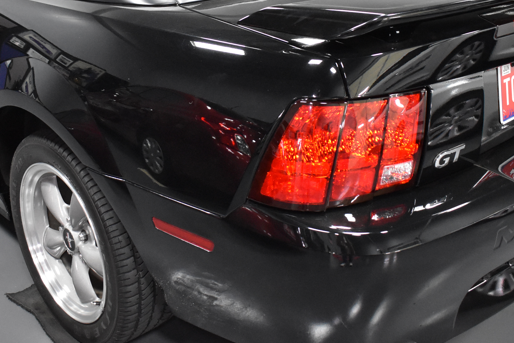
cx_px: 223
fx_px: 728
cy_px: 89
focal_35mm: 51
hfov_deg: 38.8
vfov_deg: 26.2
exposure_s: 1/125
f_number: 3.5
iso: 2800
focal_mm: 18
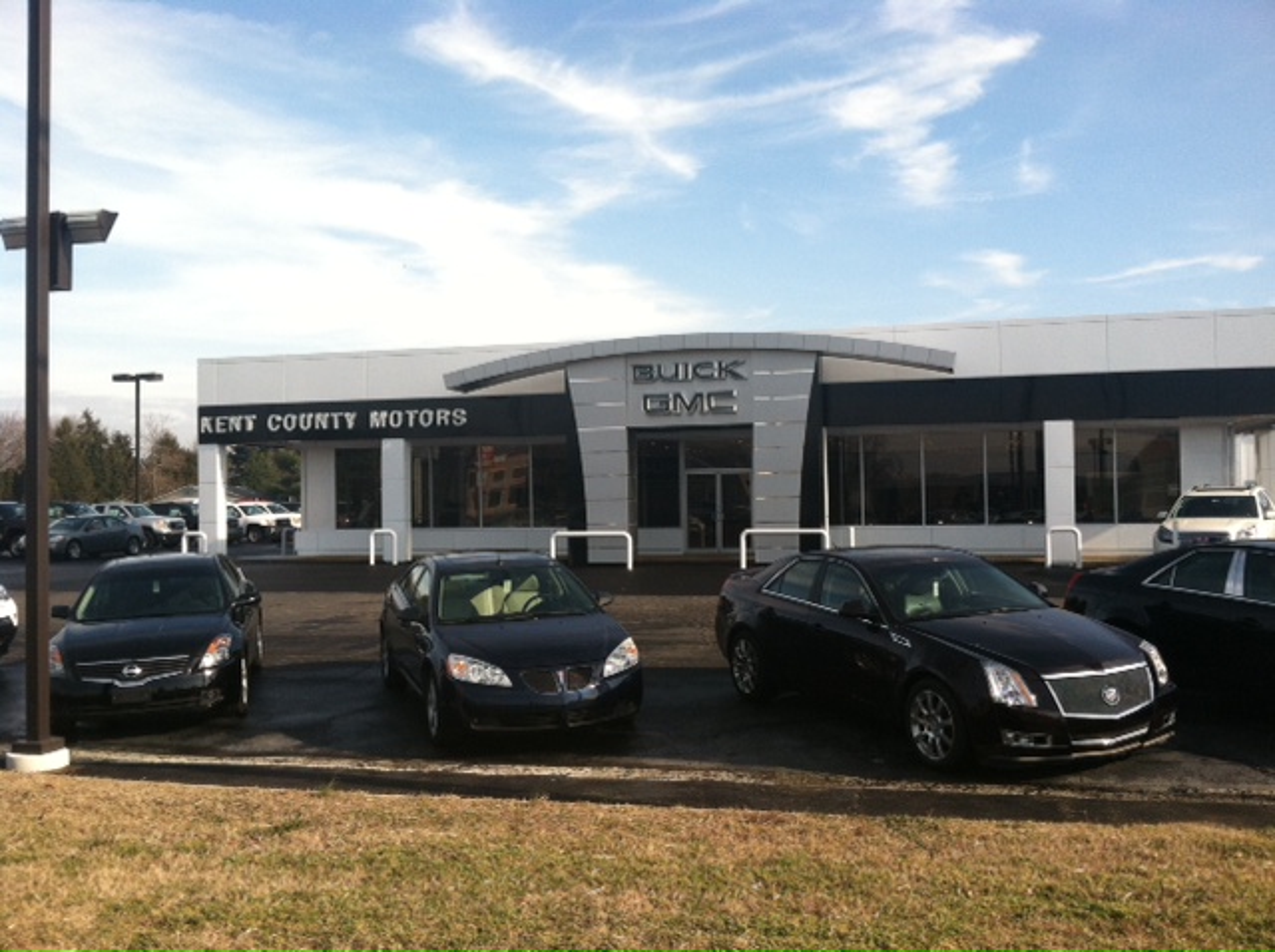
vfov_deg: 40.6
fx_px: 1287
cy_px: 476
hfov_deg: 52.7
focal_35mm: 35
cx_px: 638
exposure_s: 1/1034
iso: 80
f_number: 2.8
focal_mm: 3.85
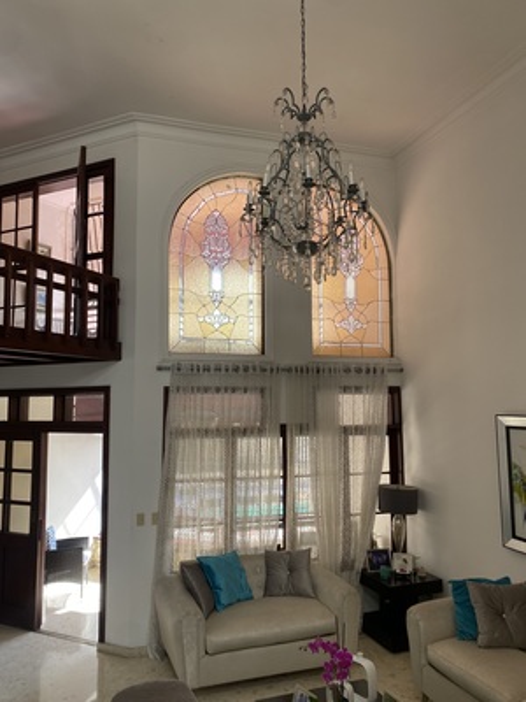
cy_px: 351
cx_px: 263
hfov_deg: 53.1
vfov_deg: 67.3
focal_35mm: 26
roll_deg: +0.9
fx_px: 527
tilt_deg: +5.0
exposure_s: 1/122
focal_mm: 4.25
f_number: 1.8
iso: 50
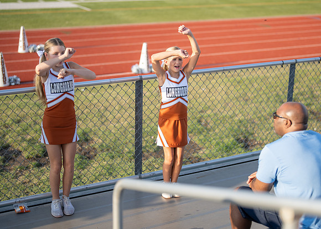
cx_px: 176
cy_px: 101
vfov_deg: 21.7
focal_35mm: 66
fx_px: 597
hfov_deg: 30.1
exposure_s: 1/3200
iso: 100
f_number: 1.2
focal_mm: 50
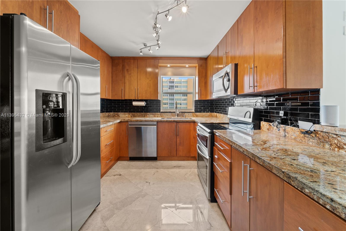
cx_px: 173
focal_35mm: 14
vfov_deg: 81.2
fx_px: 135
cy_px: 116
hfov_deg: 104.3
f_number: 13
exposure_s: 1/1.67
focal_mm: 14
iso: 200
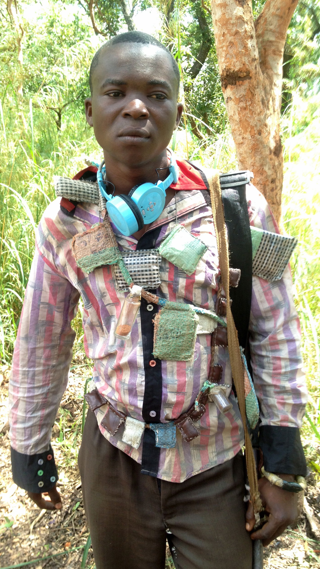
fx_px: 588
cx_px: 144
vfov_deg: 51.6
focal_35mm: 39
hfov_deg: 30.4
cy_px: 279
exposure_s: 1/120
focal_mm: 4.28
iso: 50
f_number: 2.4
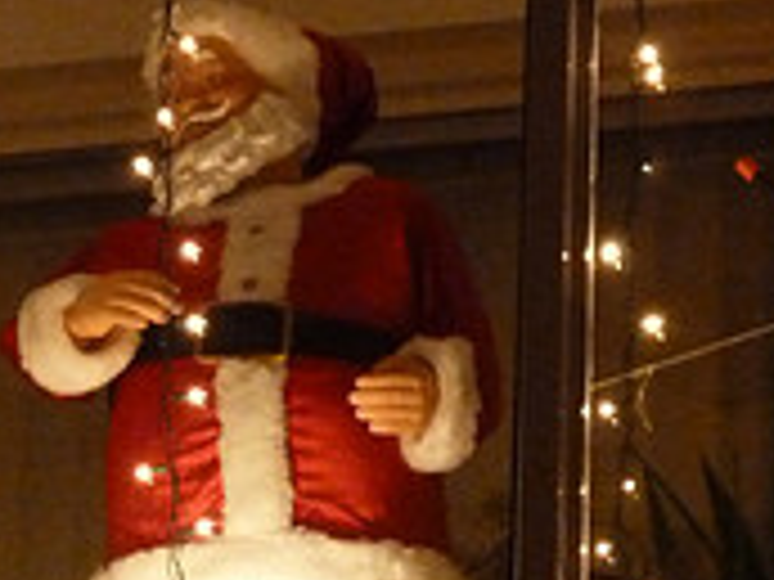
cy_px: 218
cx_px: 130
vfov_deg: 4.0
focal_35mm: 374
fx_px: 8362
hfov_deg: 5.3
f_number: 4.4
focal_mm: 18.2
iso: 800
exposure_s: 1/8
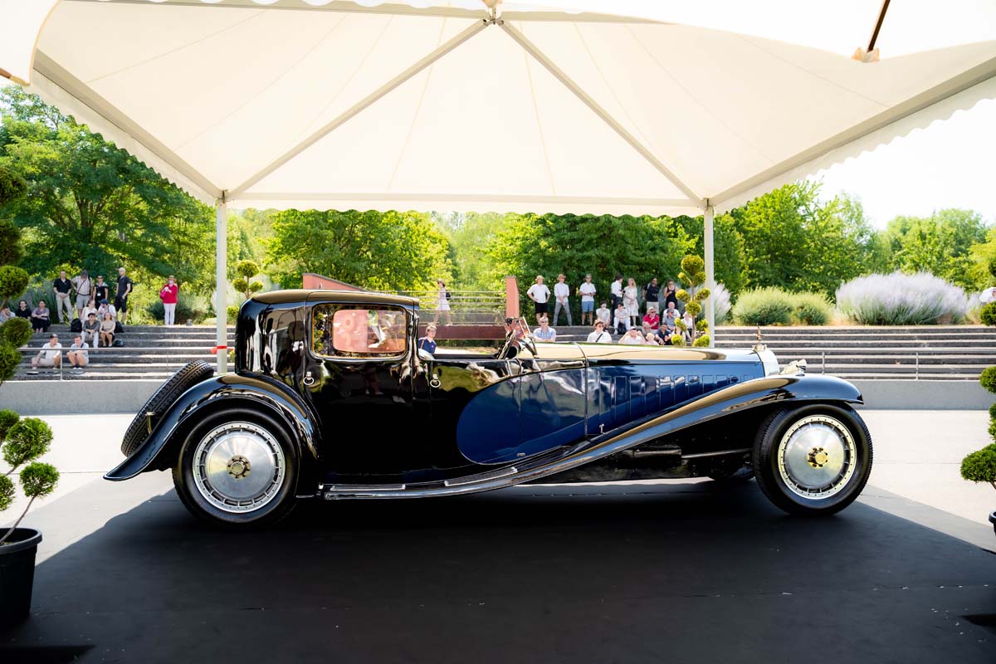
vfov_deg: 46.4
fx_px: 775
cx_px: 498
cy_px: 332
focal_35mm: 28
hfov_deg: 65.5
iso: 200
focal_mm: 28
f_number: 4
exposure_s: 1/200
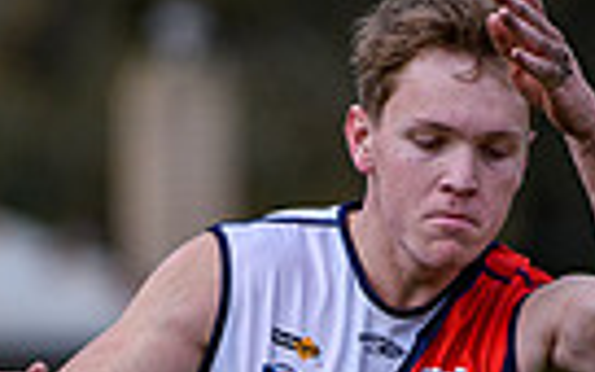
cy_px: 609
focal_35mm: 1871
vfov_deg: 0.7
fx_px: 30340
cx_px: 267
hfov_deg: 1.1
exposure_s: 1/2500
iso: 160
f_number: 2.8
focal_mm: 200
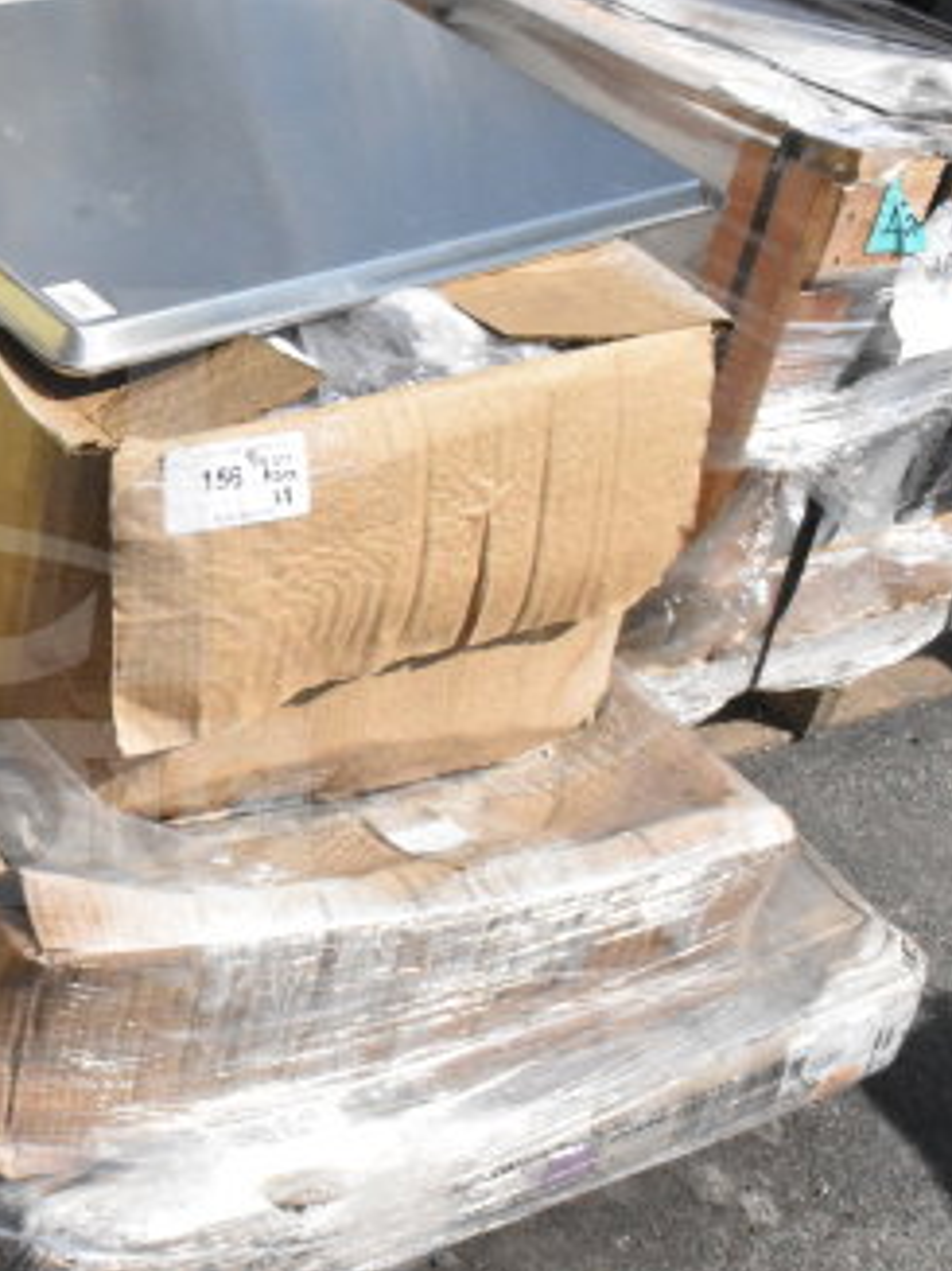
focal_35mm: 62
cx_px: -128
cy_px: 597
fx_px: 2271
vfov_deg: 31.2
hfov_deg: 22.2
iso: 6400
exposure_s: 1/3200
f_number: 25
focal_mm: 23
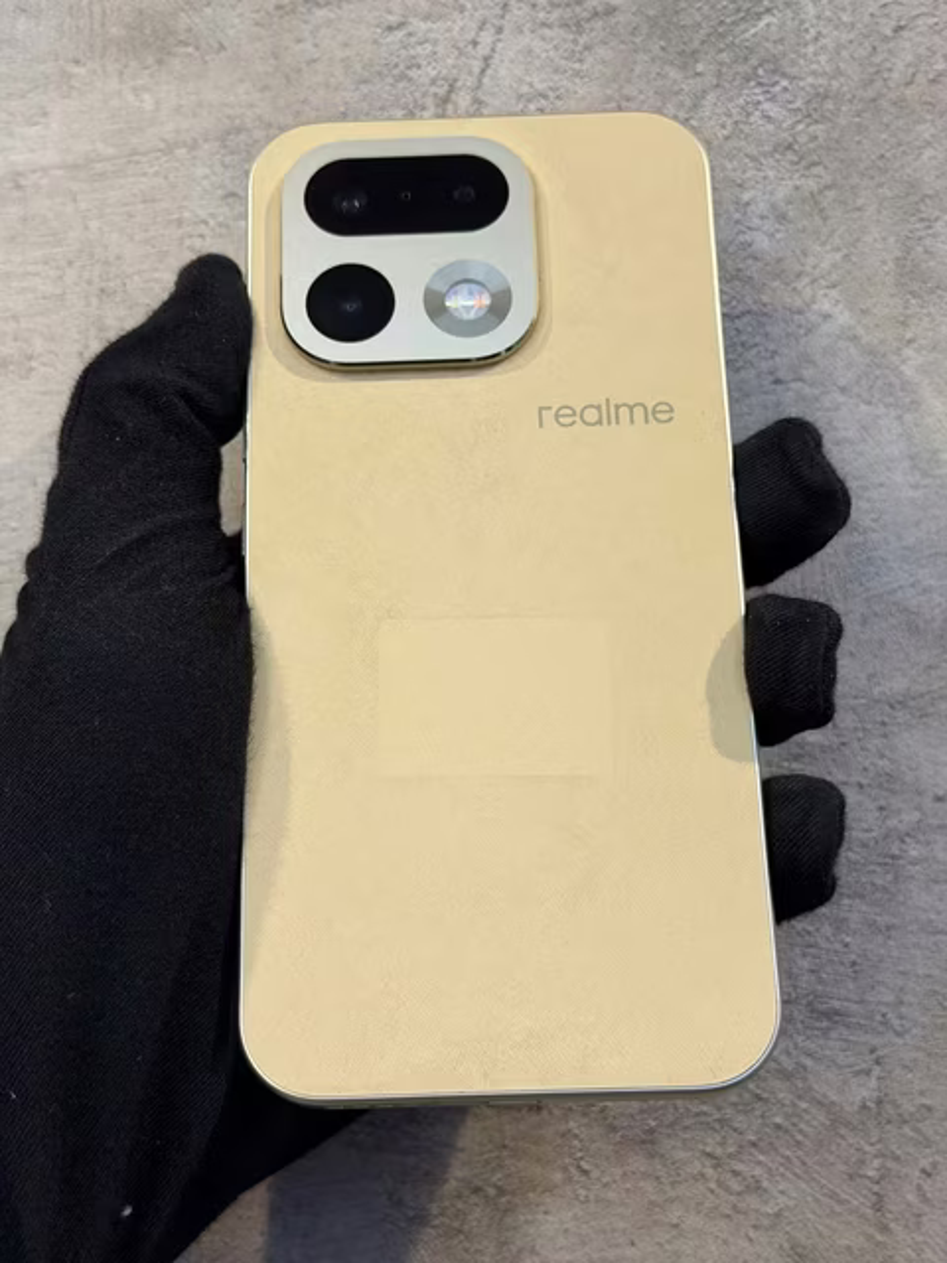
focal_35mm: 48
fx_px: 1751
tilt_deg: +5.6
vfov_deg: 39.7
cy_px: 632
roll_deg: -0.1
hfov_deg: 30.3
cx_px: 474
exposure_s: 1/50
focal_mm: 6.76
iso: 80
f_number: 1.78
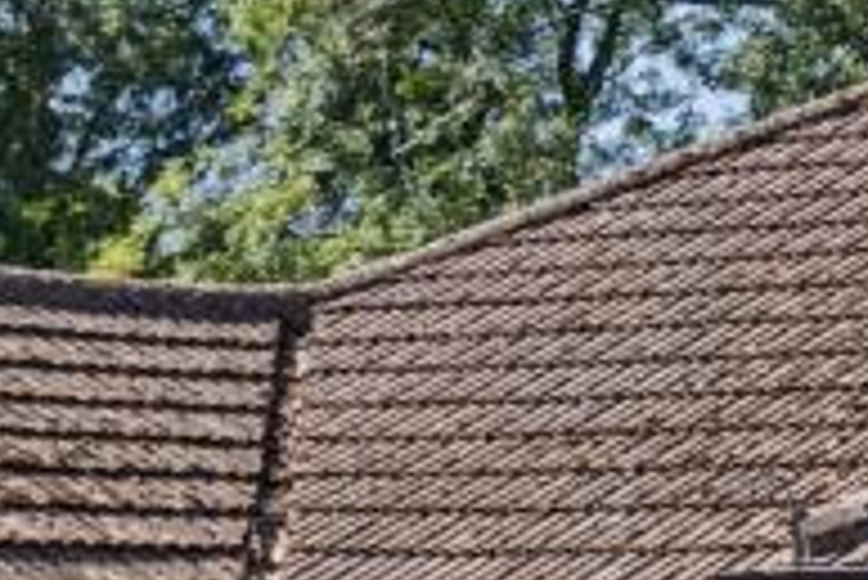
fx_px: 4488
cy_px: 780
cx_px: 1799
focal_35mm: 186
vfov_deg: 7.3
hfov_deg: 10.1
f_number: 5.6
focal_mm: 35
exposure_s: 1/500
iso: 320
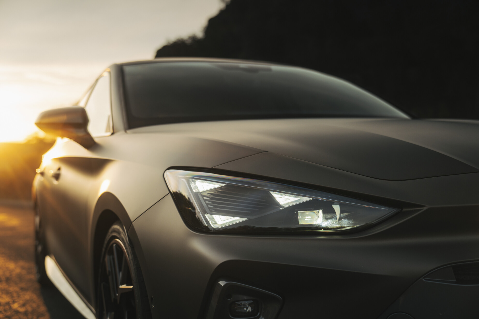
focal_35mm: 43
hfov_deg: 45.4
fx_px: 572
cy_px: 160
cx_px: 240
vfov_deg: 31.2
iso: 100
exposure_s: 1/100
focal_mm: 43
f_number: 3.2
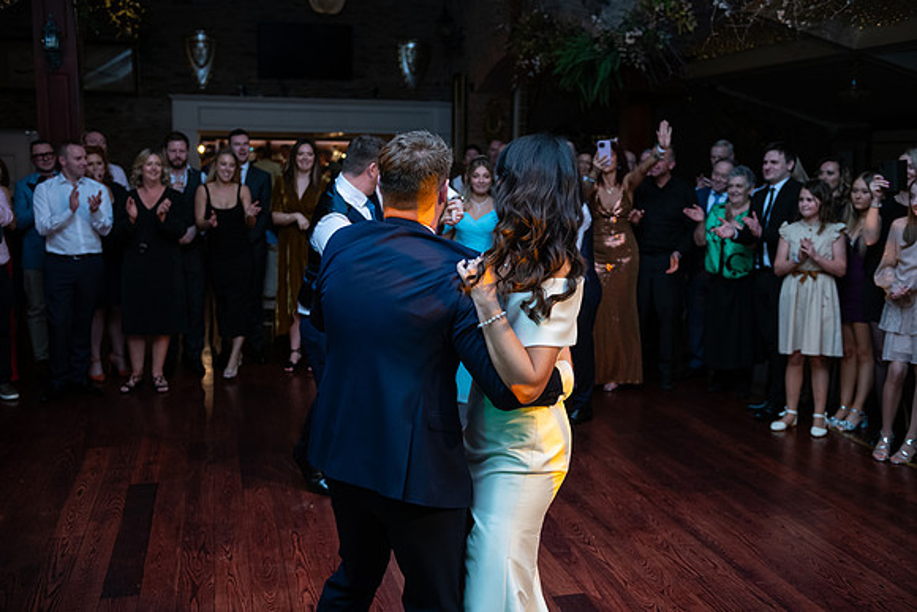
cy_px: 306
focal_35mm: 38
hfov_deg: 50.7
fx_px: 968
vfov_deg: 35.1
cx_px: 458
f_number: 3.5
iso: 640
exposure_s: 1/160
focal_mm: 38
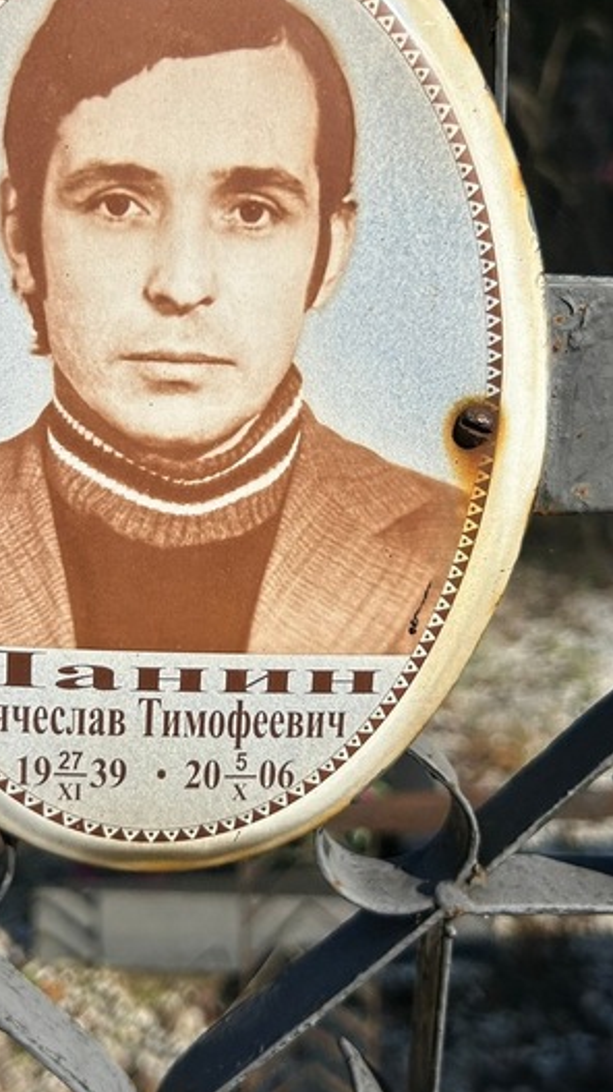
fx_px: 1244
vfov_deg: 47.3
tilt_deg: -16.0
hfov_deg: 27.6
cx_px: 224
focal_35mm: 43
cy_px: 508
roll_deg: +0.8
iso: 50
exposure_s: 1/10309
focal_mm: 5.7
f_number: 1.5
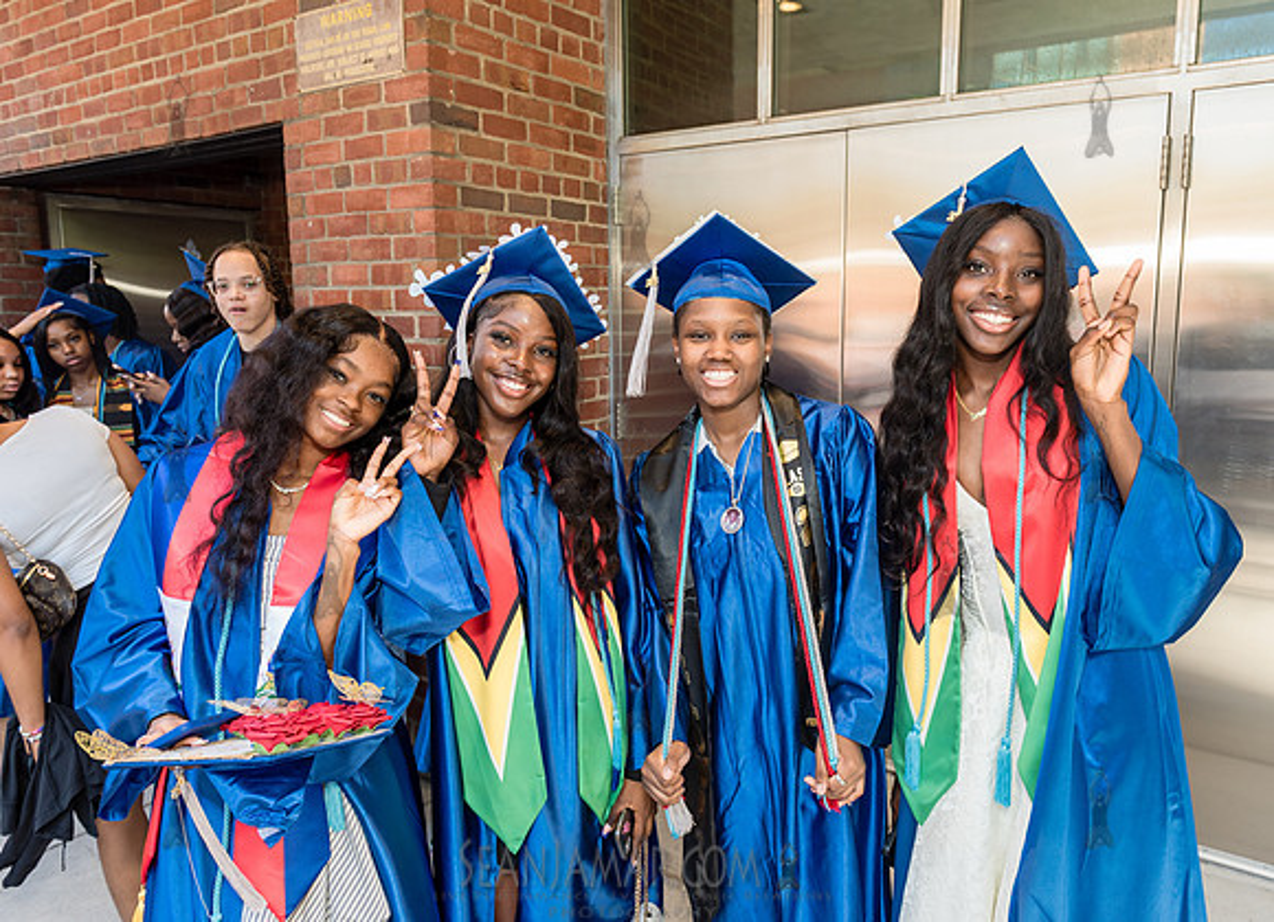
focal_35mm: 26
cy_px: 451
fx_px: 947
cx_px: 706
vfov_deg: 51.9
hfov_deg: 67.7
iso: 400
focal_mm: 24
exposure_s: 1/160
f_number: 4.5
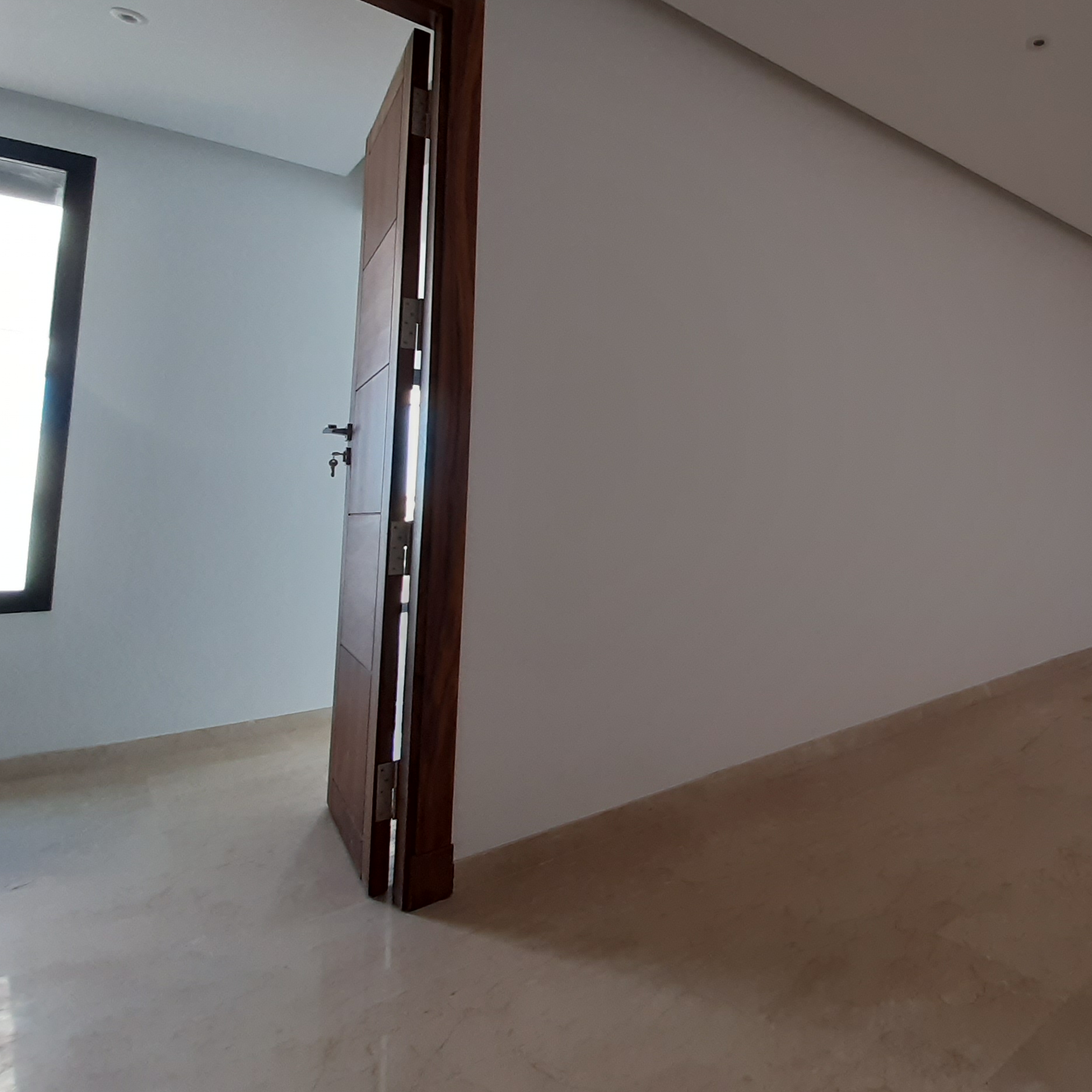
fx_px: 714
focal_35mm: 20
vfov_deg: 73.7
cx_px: 867
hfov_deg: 68.0
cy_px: 415
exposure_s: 1/50
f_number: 2.2
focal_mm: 1.42
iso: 100
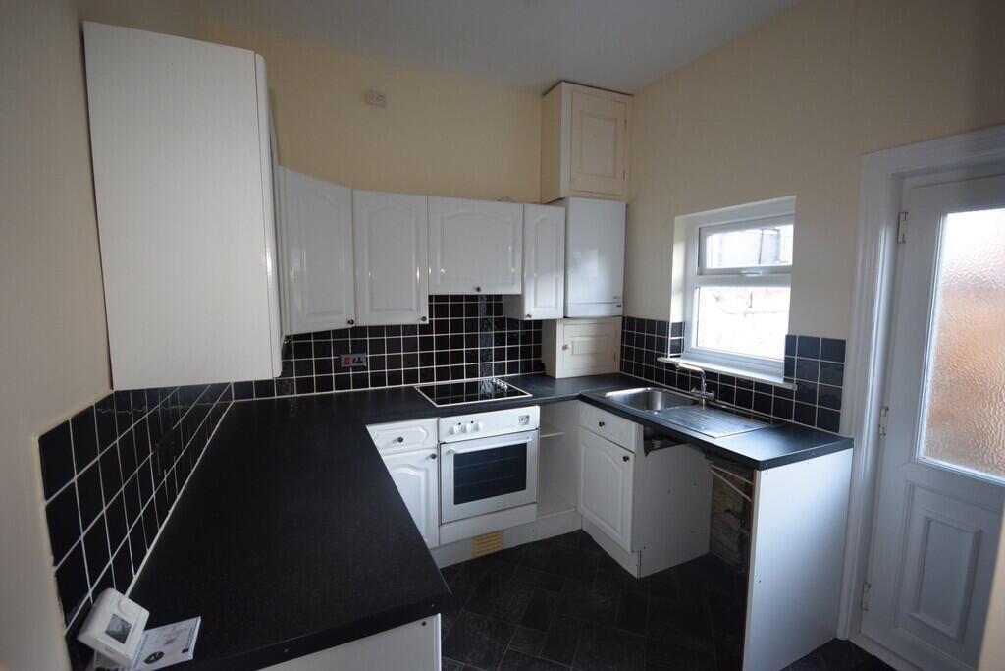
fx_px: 419
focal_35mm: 15
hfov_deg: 100.4
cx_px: 502
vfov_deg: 77.3
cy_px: 336
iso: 1100
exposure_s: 1/60
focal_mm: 10
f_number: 4
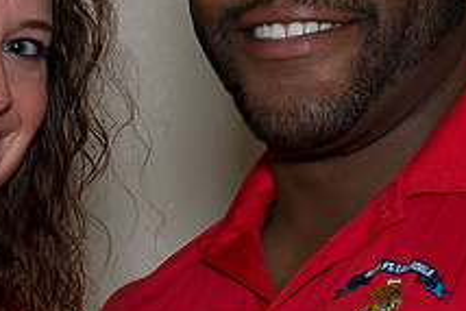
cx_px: 163
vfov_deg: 4.7
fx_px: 3769
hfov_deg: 7.1
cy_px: 258
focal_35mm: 291
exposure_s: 1/100
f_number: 7.1
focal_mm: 42
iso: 800
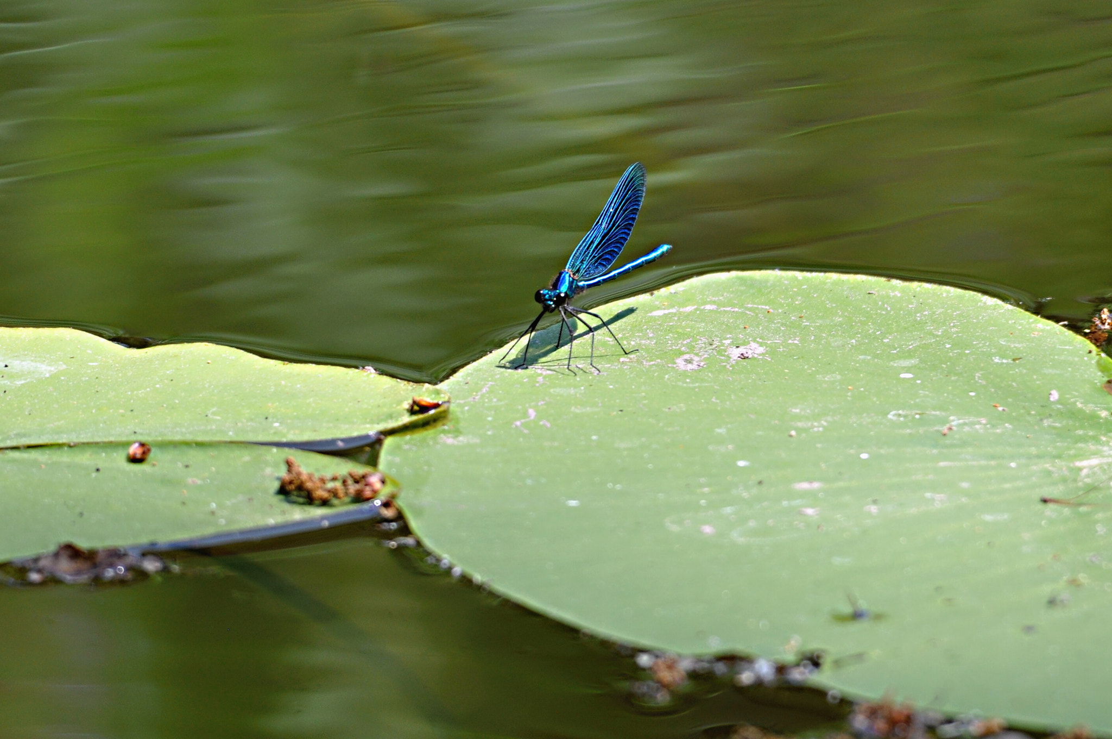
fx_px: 23137
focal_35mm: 750
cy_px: 370
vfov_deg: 1.8
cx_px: 556
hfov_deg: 2.8
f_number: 8
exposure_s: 1/160
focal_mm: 500
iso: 200
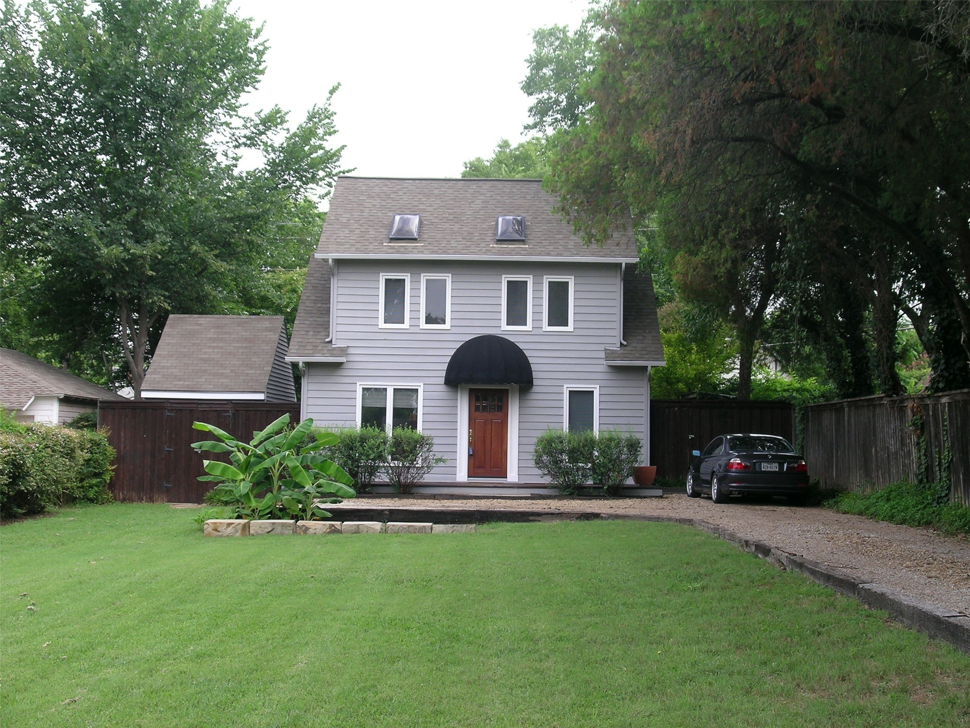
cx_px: 485
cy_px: 364
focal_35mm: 50
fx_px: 1401
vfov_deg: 29.1
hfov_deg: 38.2
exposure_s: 1/112
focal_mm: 10.3
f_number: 4.8
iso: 50
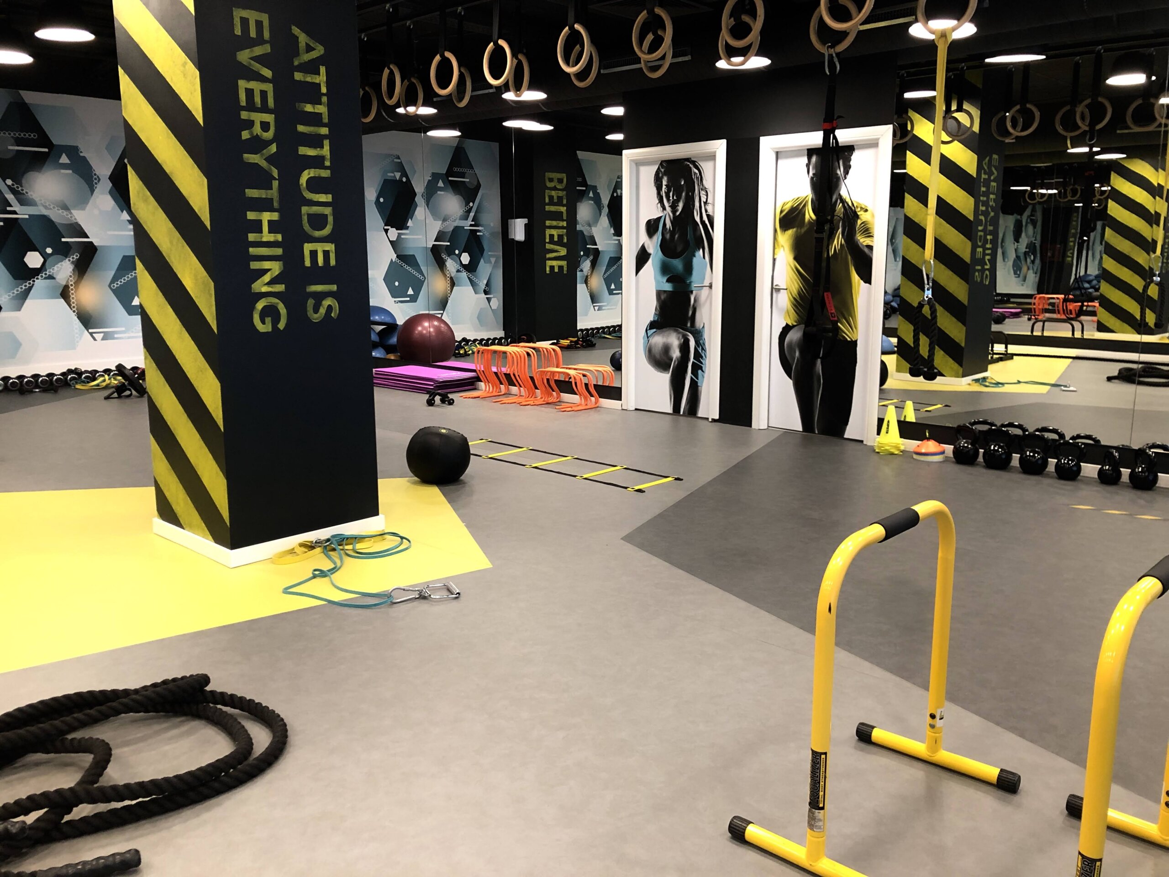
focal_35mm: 28
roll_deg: +0.5
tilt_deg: -10.1
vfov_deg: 49.7
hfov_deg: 63.4
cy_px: 438
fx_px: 946
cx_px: 584
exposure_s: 1/15
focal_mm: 4
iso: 50
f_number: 1.8
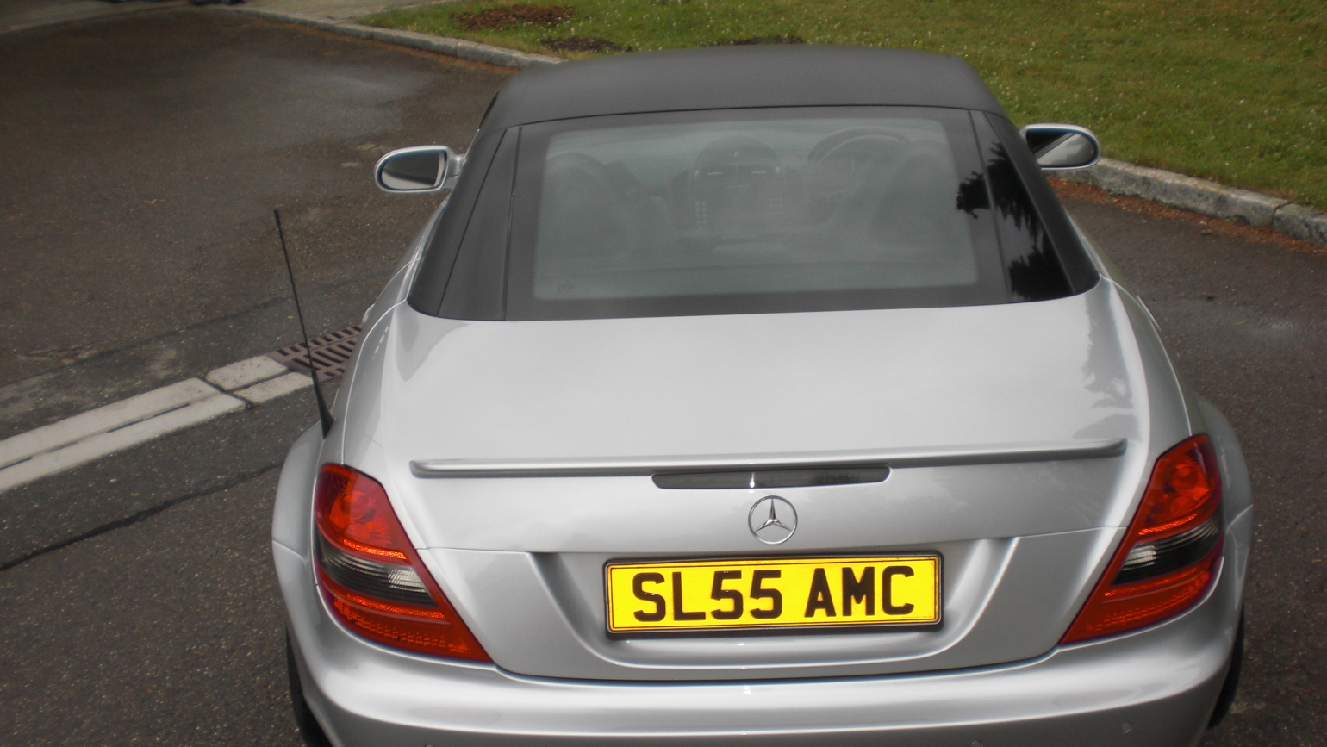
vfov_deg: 27.7
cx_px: 683
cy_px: 445
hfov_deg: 47.3
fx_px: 1513
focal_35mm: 43
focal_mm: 6.3
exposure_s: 1/250
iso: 64
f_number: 3.1
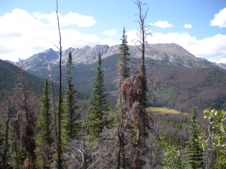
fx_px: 235
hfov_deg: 51.4
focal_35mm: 36
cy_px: 84
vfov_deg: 39.7
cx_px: 113
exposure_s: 1/377
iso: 64
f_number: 3.5
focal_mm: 6.3
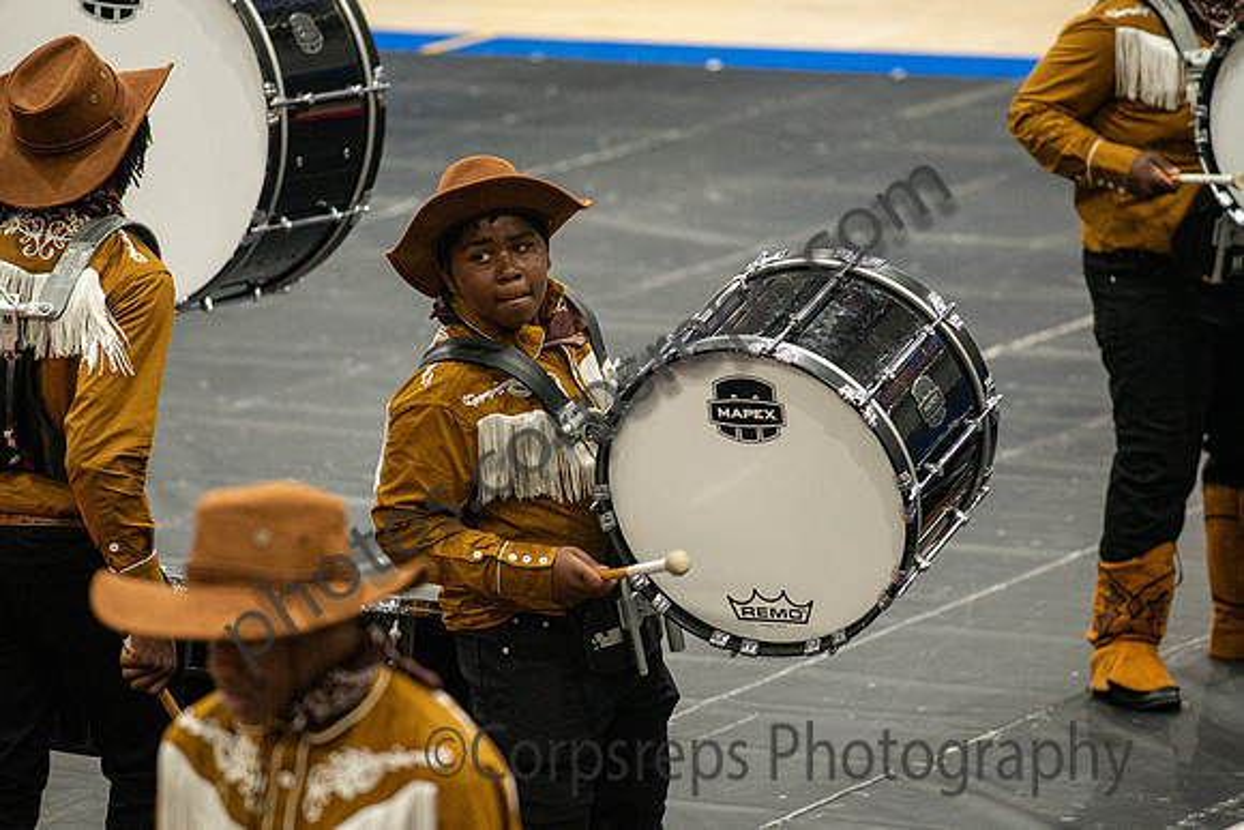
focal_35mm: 243
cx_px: 612
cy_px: 401
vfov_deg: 5.7
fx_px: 8386
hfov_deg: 8.5
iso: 5000
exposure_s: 1/500
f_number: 4
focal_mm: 200
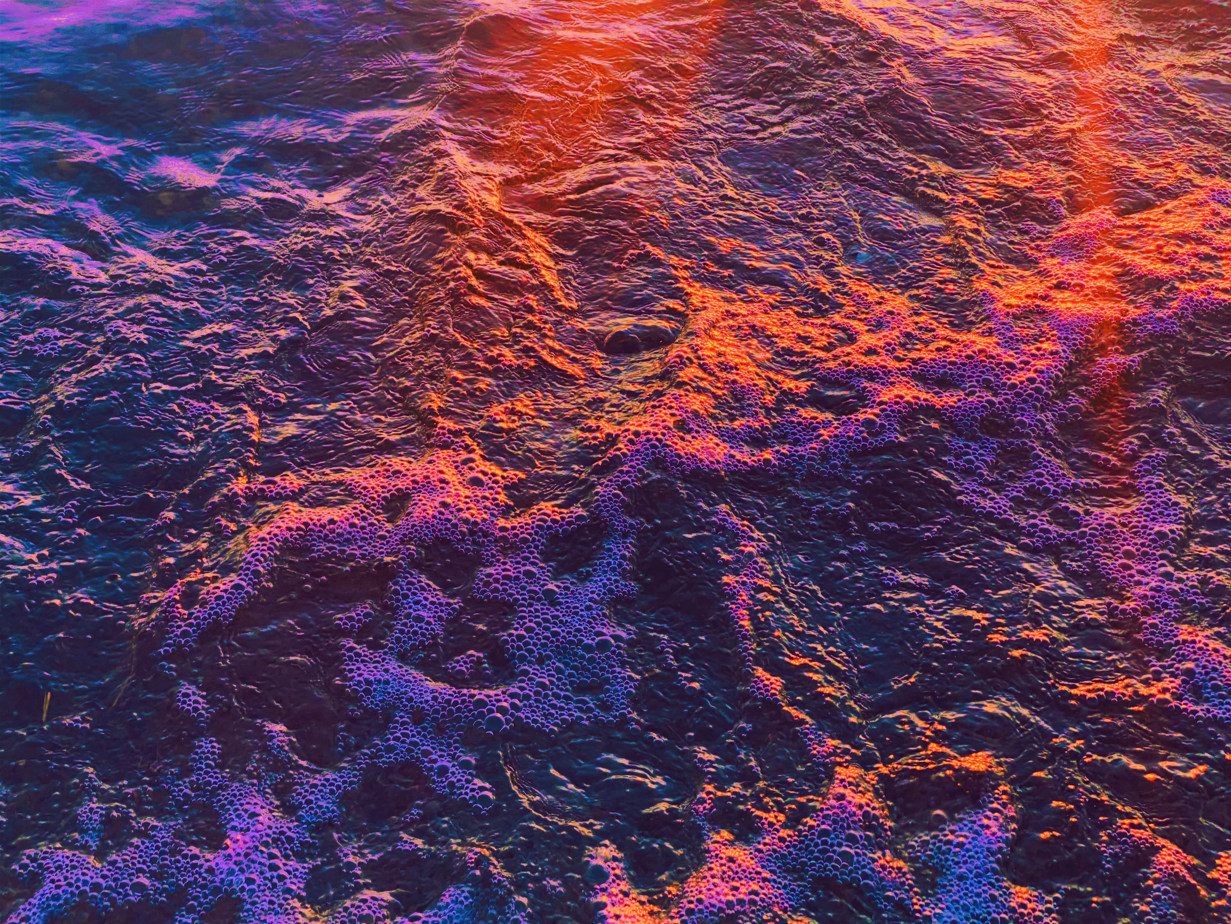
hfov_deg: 36.8
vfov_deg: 28.0
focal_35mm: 52
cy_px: 462
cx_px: 616
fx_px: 1849
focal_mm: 6
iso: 80
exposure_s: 1/121
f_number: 2
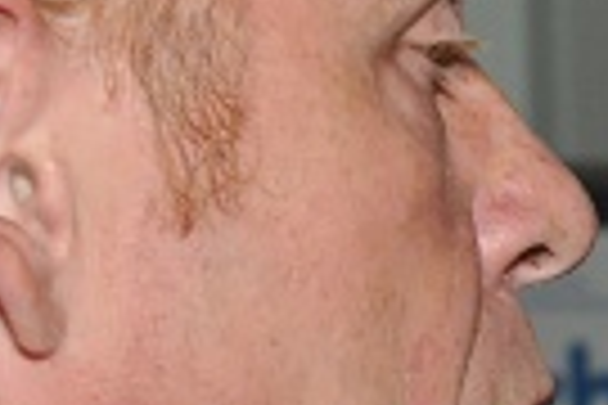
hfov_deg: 4.5
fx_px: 7447
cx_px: 1561
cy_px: 814
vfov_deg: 3.1
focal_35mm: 441
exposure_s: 1/60
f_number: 5.6
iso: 400
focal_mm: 44
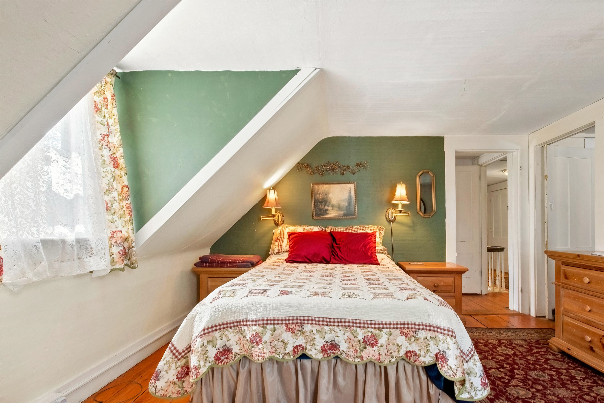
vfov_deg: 77.3
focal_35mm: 15
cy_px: 202
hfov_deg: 100.4
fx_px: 252
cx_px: 302
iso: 400
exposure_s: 1/5
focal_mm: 10
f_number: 9
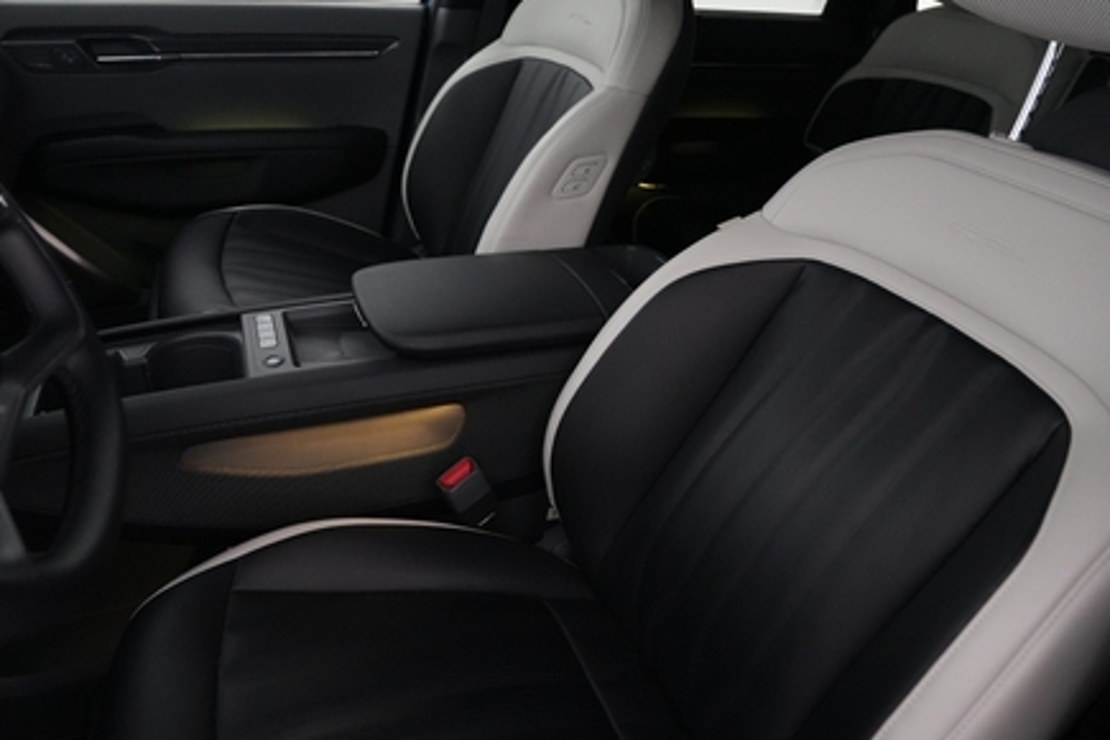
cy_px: 288
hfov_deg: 71.5
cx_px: 579
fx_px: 771
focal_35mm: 25
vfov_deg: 50.9
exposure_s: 1/250
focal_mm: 17
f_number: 2.8
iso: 8000
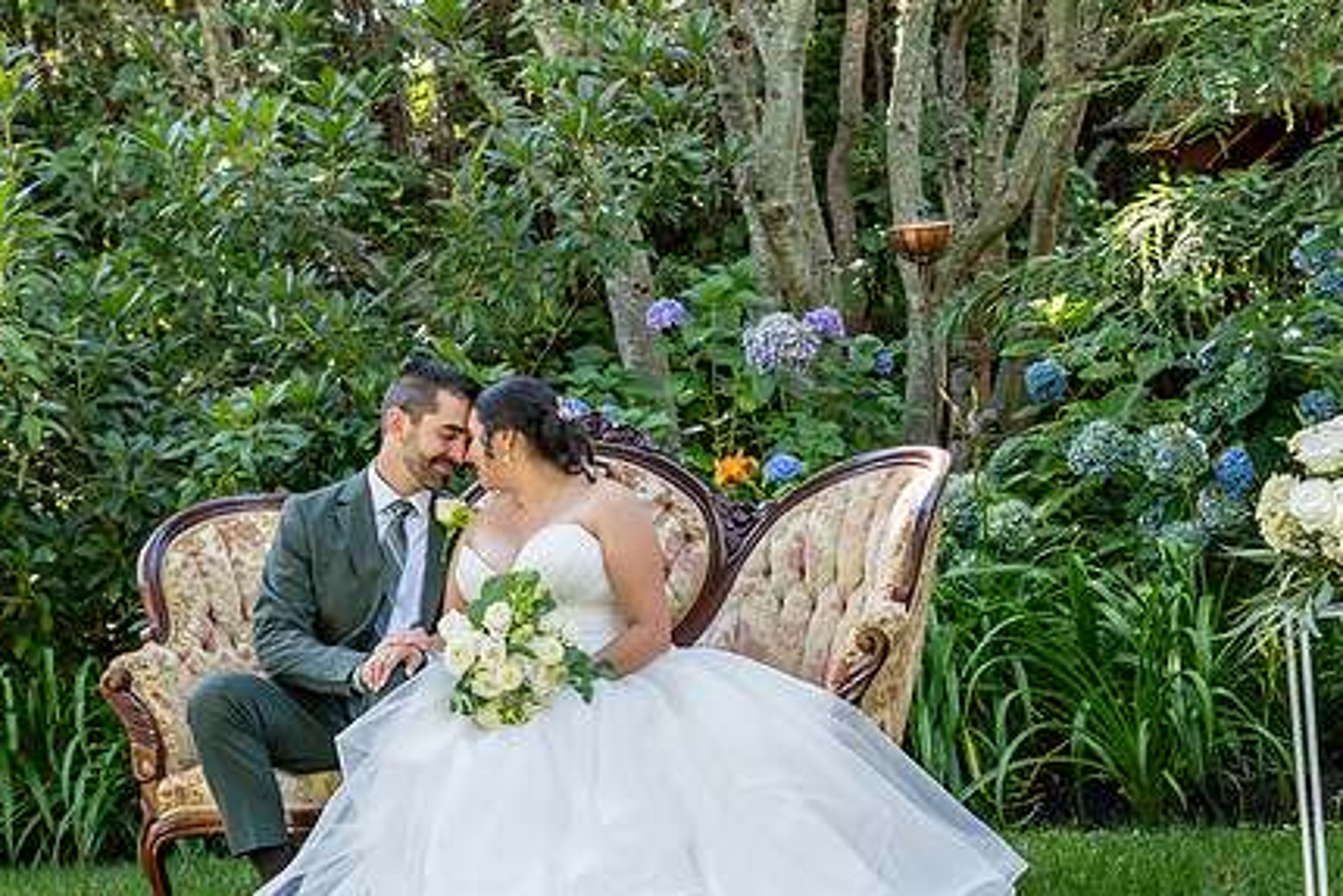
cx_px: 503
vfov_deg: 20.9
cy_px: 598
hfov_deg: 30.8
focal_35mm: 65
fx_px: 2426
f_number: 3.5
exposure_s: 1/320
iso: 1000
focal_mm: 27.5
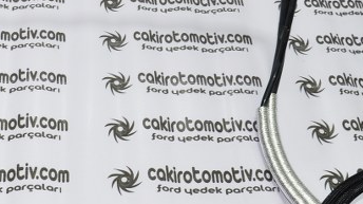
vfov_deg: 16.3
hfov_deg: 27.8
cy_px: 105
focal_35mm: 74
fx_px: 712
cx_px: 55
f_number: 4.5
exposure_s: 1/40
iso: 200
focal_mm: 18
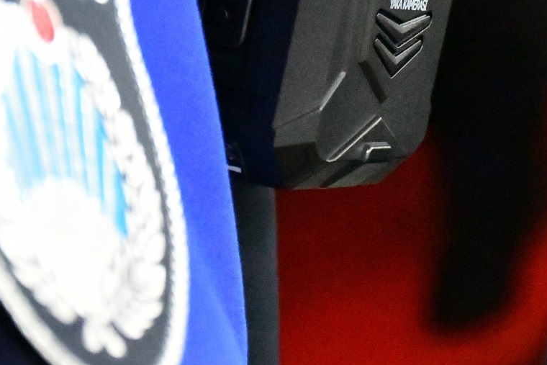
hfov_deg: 10.4
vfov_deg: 6.9
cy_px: -1
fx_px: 2994
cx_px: 539
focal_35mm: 197
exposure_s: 1/80
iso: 22800
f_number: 5
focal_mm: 52
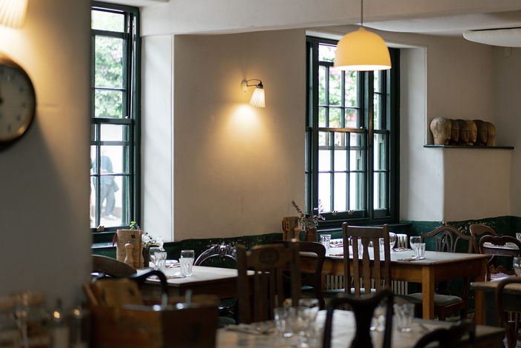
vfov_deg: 17.1
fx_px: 1158
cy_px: 144
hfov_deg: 25.3
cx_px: 326
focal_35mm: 80
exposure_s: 1/200
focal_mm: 55
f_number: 1.8
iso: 100
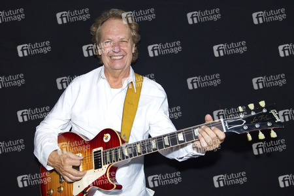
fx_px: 261
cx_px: 147
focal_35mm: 32
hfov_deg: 58.7
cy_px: 98
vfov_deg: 41.1
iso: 800
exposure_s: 1/125
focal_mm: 32
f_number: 4
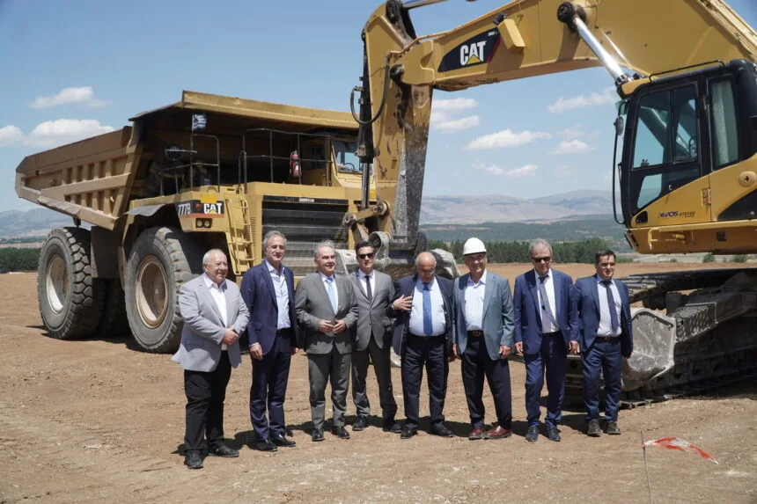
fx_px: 757
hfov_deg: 53.1
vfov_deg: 36.9
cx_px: 378
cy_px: 252
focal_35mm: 36
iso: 100
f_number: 5
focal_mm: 24
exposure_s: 1/640
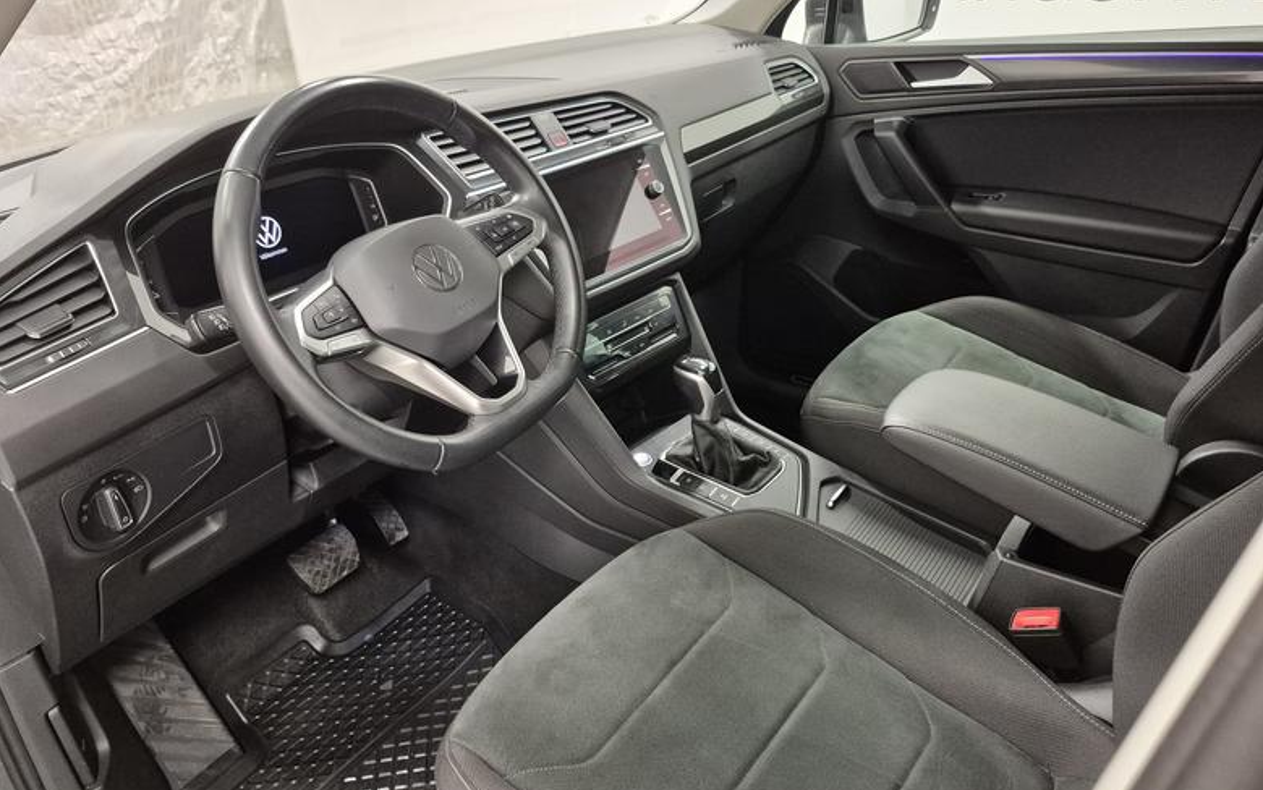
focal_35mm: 25
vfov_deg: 49.3
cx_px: 619
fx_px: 861
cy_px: 393
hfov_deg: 72.5
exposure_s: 1/100
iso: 1000
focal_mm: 5.4
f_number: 1.8
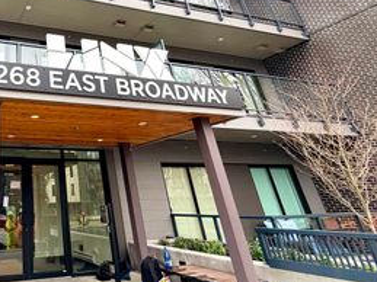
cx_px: 25
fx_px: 294
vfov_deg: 48.9
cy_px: 65
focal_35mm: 27
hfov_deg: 55.0
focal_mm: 2.22
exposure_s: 1/218
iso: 50
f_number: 2.2
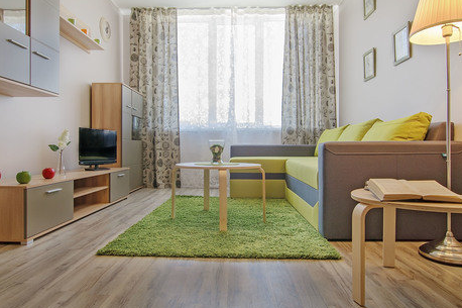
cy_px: 149
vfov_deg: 54.4
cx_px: 231
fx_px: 299
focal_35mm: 23
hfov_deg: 75.3
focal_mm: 11.5
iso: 200
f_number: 8
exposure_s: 1/10
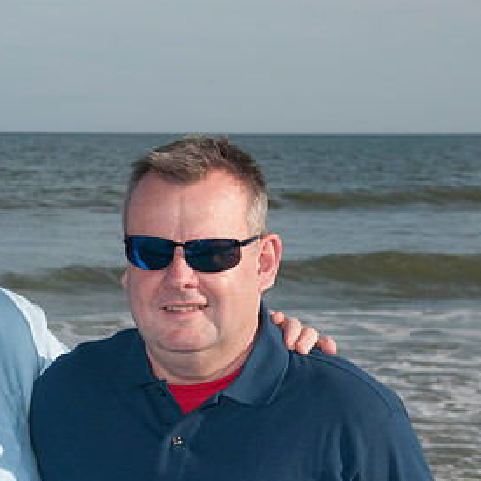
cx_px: 23
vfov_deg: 12.6
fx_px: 2185
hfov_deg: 12.4
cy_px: 299
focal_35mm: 139
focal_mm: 52
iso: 100
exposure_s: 1/250
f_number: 11
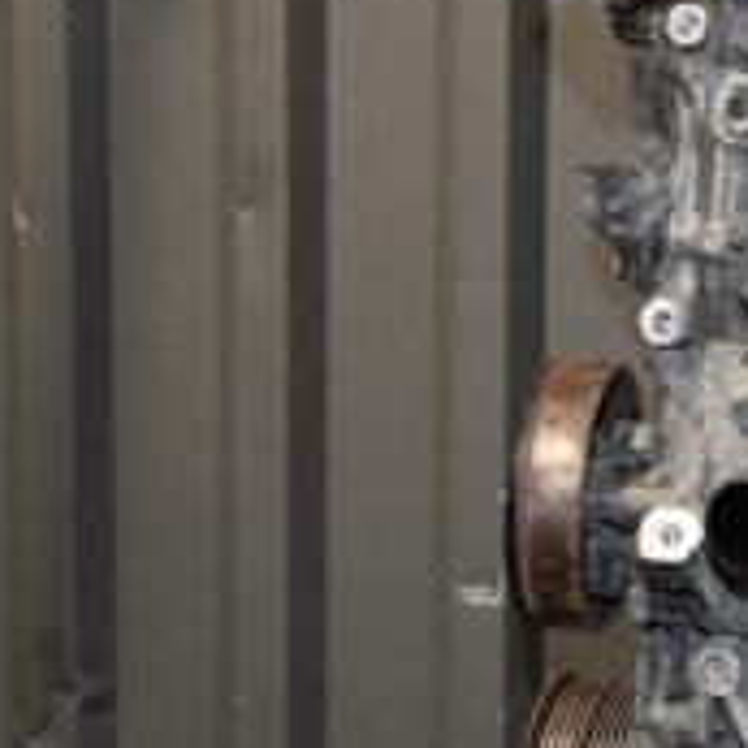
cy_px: 627
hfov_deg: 14.2
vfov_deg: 15.0
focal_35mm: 115
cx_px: 1103
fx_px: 2811
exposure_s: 1/60
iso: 800
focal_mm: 26
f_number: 5
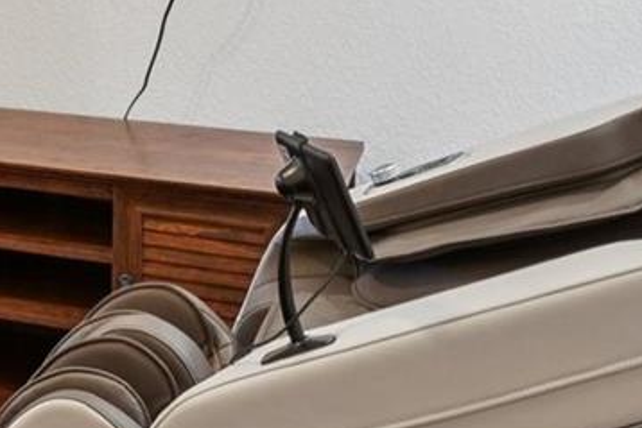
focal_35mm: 76
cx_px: -145
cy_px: -195
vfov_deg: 16.5
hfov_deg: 24.0
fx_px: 1356
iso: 400
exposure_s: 1/4
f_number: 9
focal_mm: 17
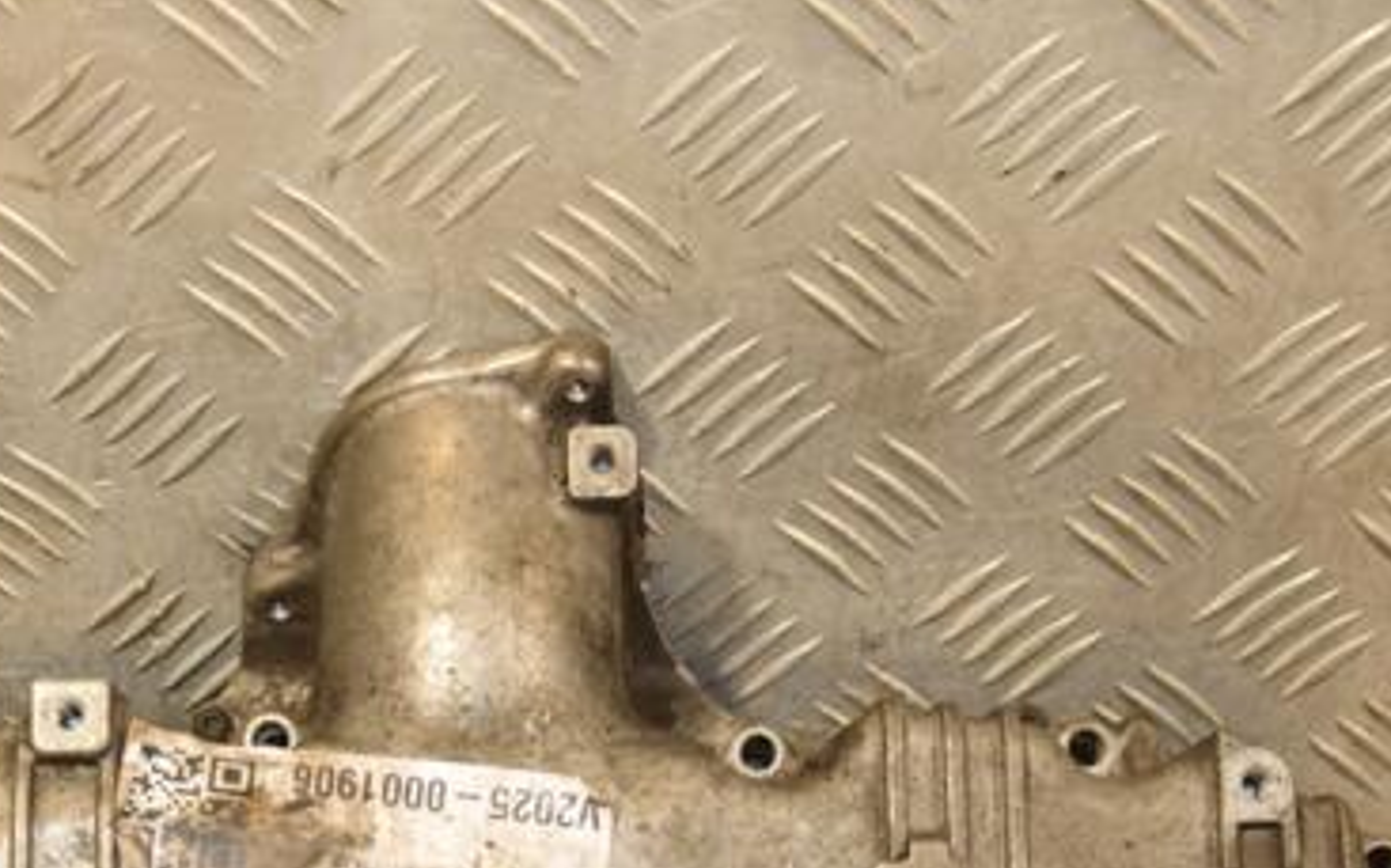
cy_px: 747
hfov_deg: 21.8
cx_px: 534
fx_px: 3600
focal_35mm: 95
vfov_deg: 13.6
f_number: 5
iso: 800
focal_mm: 38
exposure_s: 1/125
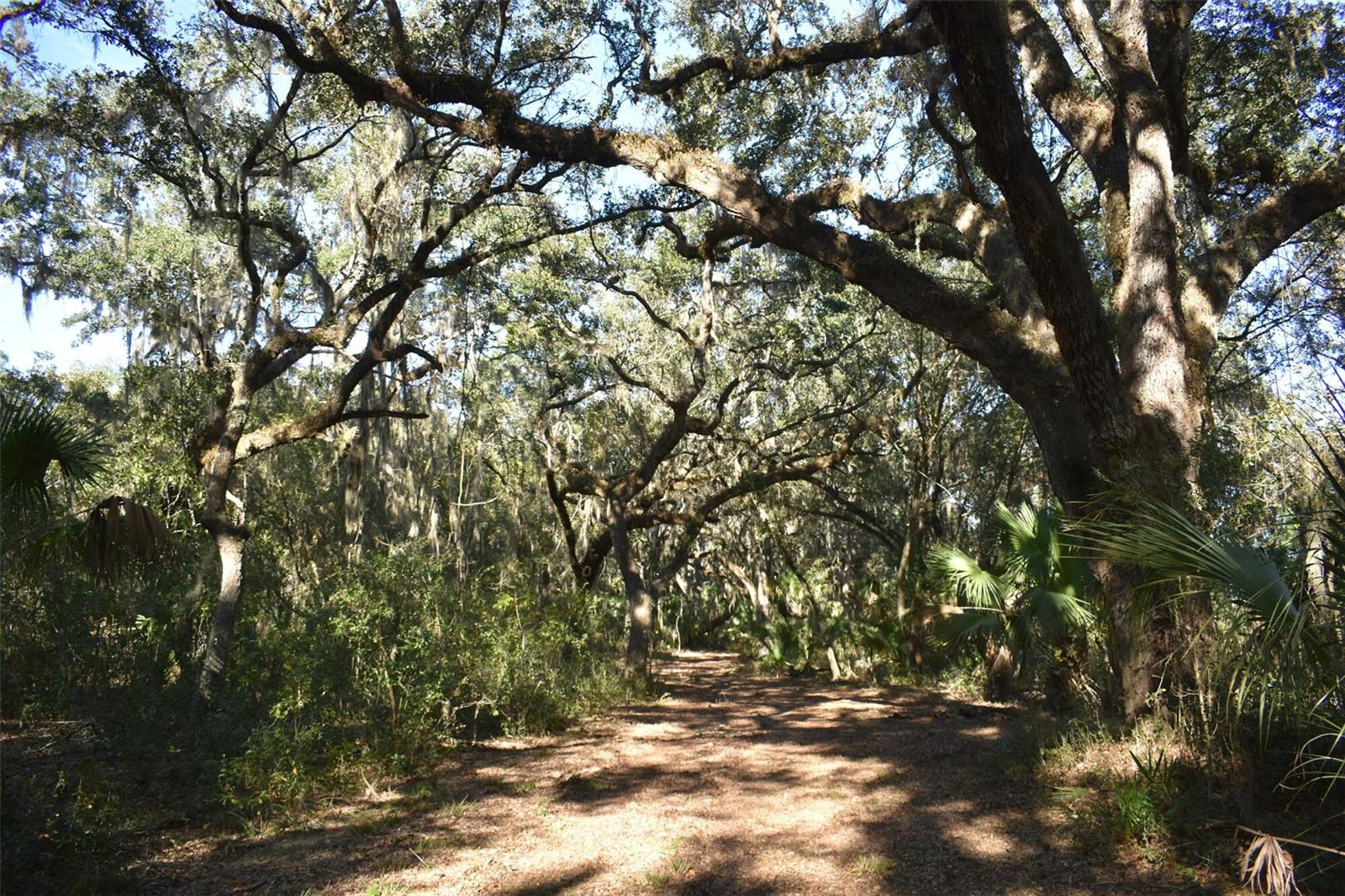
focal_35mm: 27
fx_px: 1008
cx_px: 672
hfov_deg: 67.4
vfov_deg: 47.9
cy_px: 448
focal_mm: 18
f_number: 5.6
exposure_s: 1/250
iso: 280
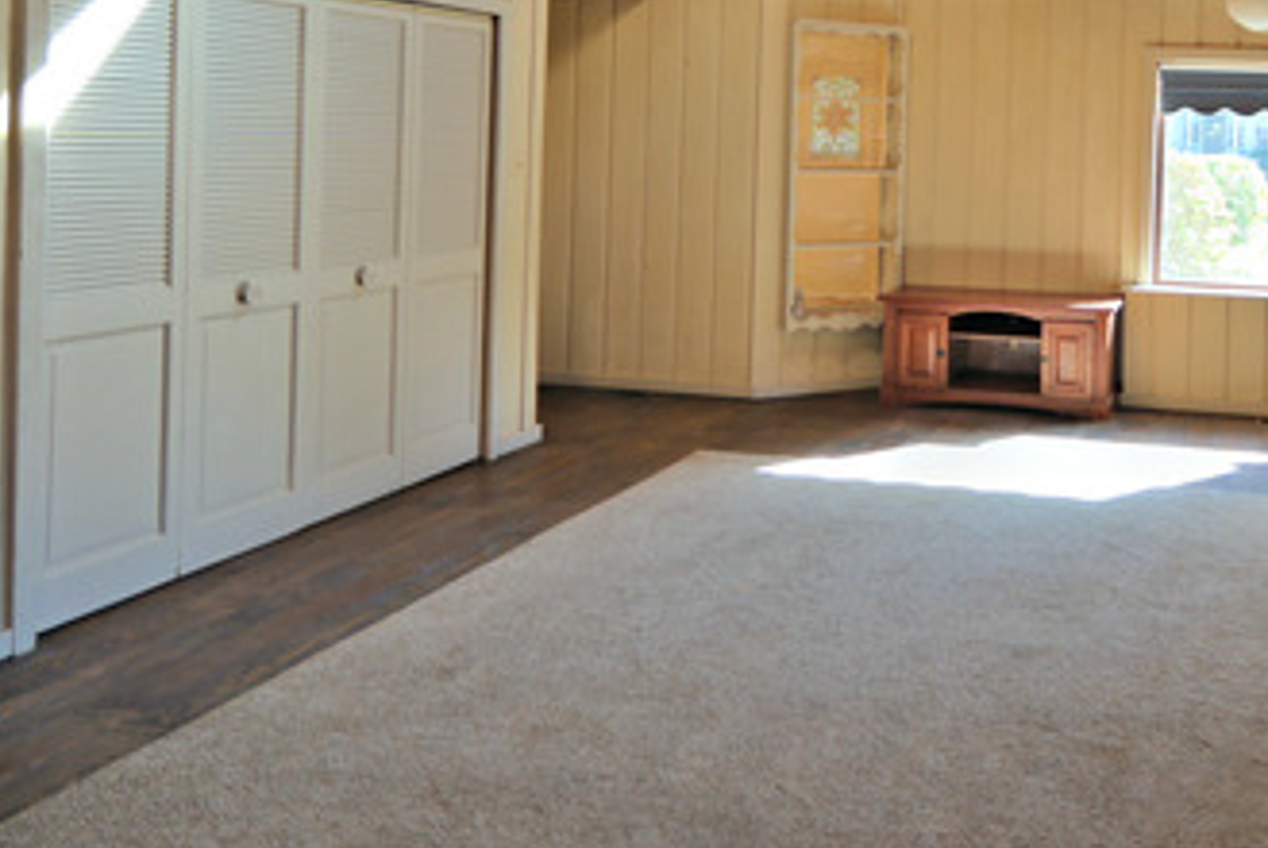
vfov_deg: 36.3
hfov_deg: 50.8
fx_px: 1234
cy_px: 137
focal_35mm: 35
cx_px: 1029
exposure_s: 1/60
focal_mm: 12
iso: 100
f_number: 4
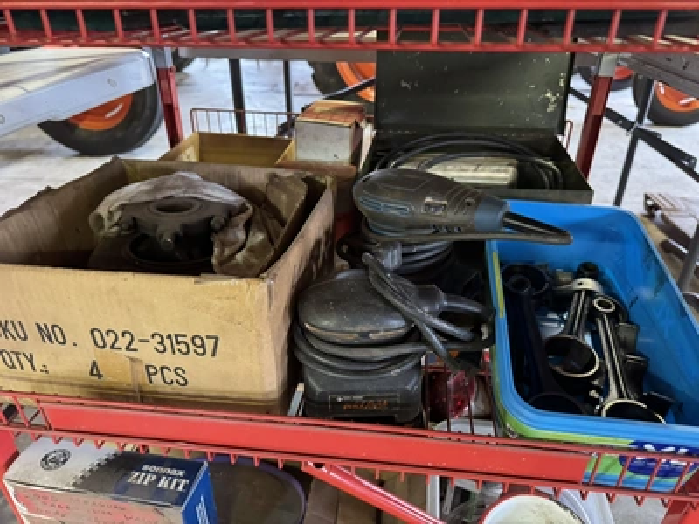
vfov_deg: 56.8
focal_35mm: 24
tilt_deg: -29.9
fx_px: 485
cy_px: 262
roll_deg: -0.2
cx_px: 350
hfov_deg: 71.6
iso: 800
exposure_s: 1/60
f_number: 1.78
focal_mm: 6.76
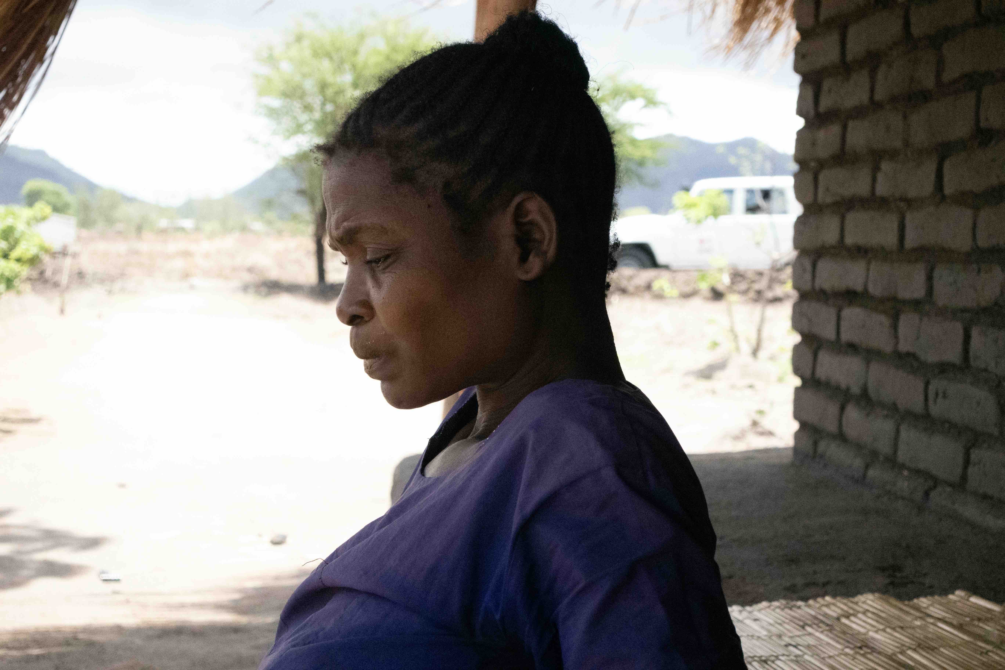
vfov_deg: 21.6
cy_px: 335
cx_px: 502
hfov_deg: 31.9
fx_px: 1759
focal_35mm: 63
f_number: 4
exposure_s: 1/8000
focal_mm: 23.46
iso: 4000
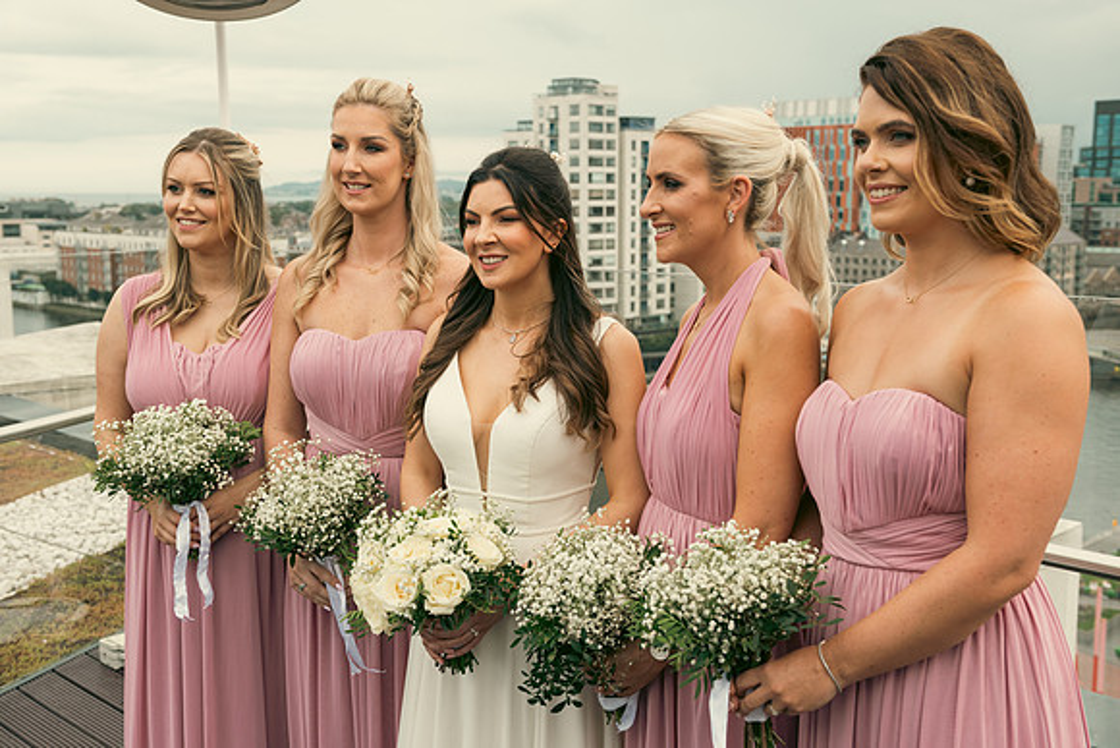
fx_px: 1245
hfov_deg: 48.4
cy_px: 374
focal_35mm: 40
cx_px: 560
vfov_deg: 33.4
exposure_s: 1/250
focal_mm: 40
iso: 160
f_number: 6.3
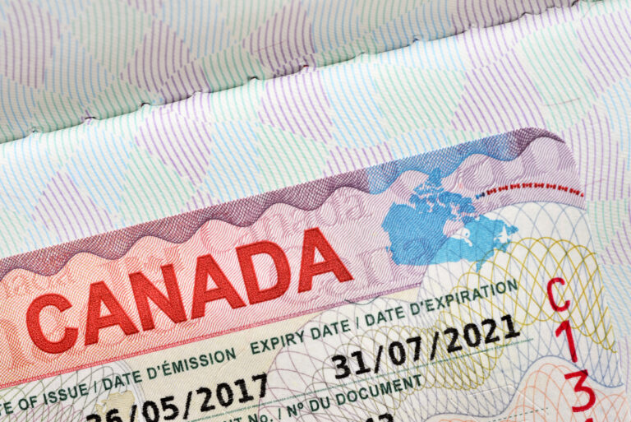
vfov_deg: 22.7
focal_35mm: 60
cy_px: 211
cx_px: 316
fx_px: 1052
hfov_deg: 33.4
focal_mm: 60
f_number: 16
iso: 100
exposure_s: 1/160
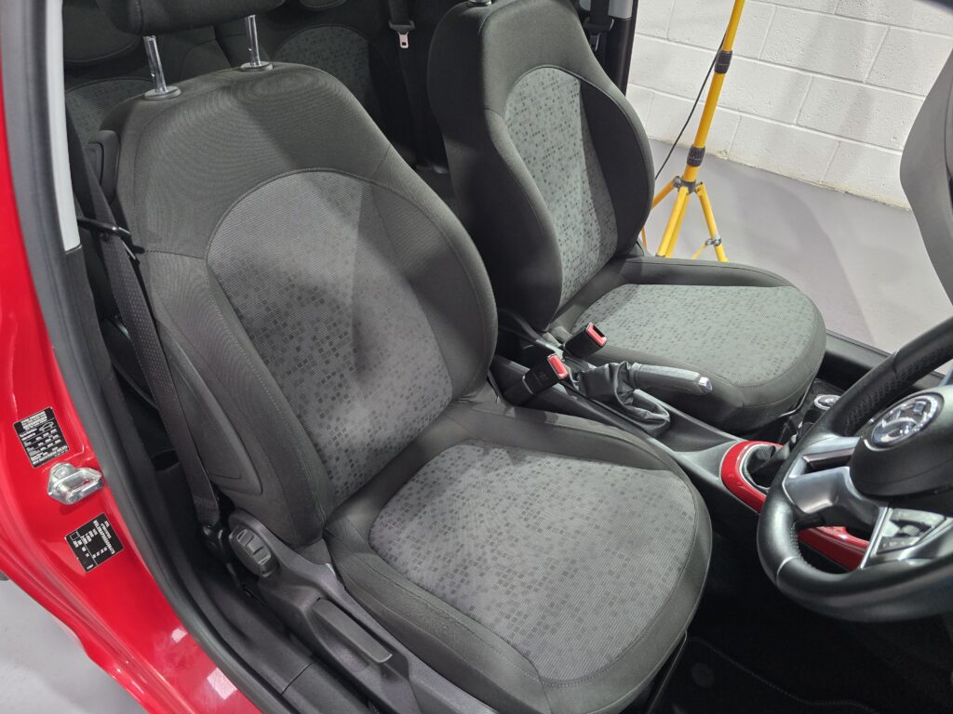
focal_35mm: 23
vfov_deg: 58.9
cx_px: 476
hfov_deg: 73.9
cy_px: 357
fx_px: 633
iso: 500
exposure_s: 1/100
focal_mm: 6.3
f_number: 1.7
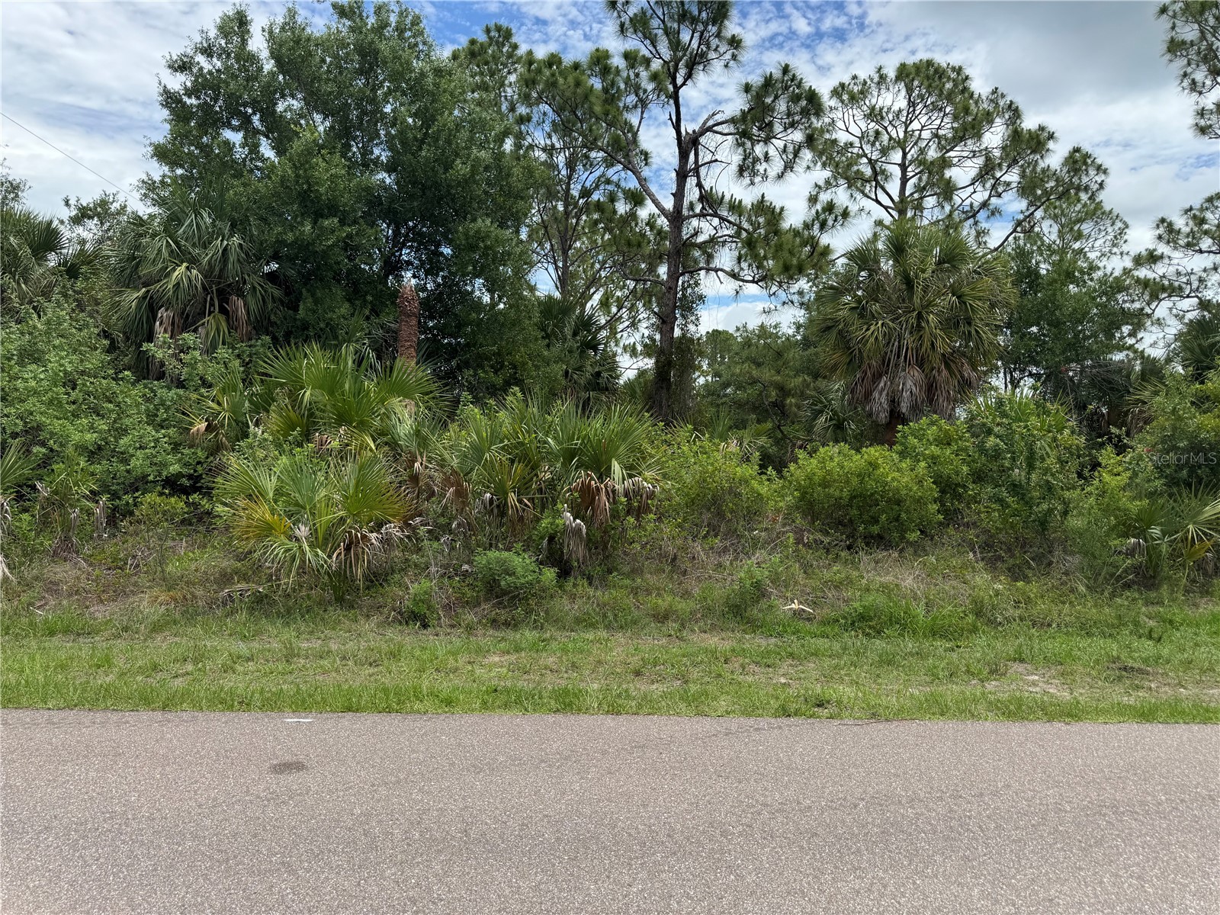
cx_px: 610
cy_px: 458
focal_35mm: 24
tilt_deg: +0.0
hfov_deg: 71.6
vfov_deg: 56.8
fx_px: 846
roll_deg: -1.6
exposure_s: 1/2833
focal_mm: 6.76
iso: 80
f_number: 1.78
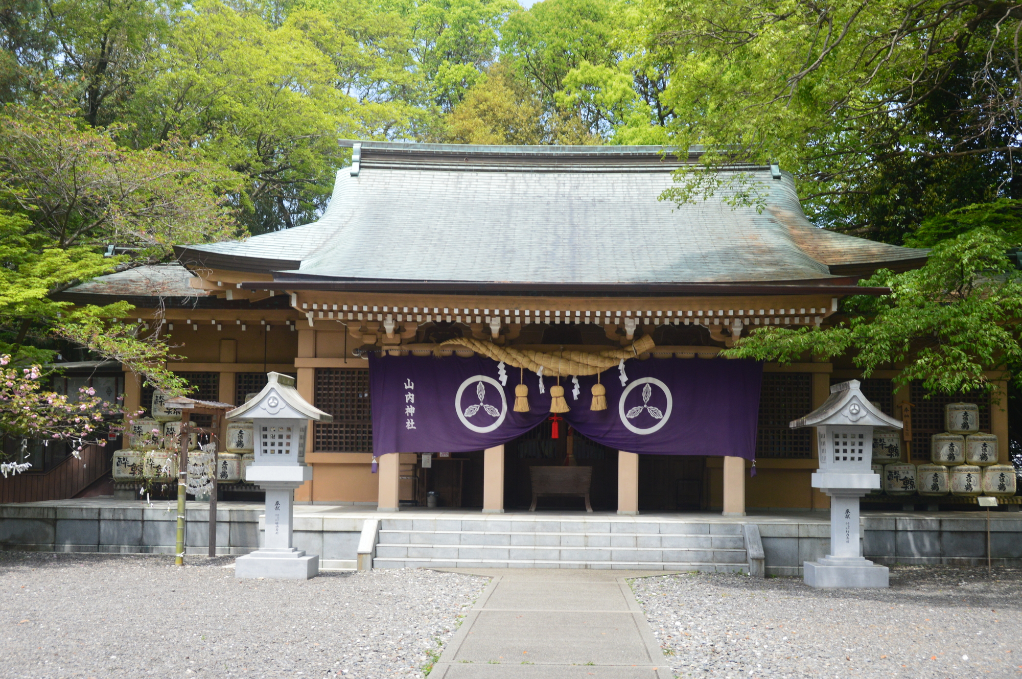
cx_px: 511
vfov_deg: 28.0
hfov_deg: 41.2
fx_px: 1361
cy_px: 340
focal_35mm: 48
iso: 400
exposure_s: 1/100
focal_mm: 32
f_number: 9
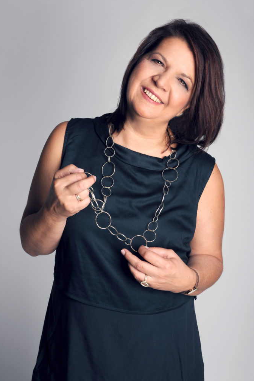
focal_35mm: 59
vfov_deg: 33.9
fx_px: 625
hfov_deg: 23.0
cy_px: 188
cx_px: 125
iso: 200
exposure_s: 1/160
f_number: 8
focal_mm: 58
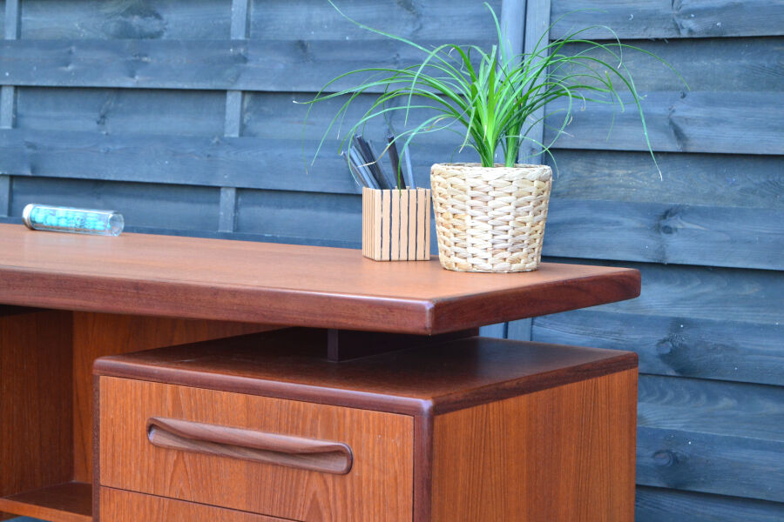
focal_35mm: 82
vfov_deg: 16.6
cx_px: 392
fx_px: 1797
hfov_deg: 24.6
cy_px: 261
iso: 1600
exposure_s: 1/125
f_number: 9
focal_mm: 55
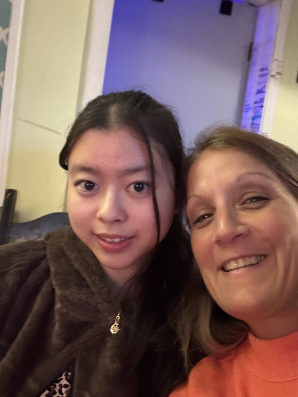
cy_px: 198
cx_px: 149
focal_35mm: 30
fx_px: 344
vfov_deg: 60.0
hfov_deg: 46.8
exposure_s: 1/15
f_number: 1.9
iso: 800
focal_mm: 2.69
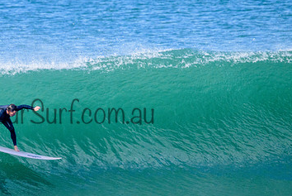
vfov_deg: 1.1
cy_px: 105
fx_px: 10630
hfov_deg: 1.6
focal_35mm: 1309
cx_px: 67
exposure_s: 1/2000
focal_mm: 800
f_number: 11
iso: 2500
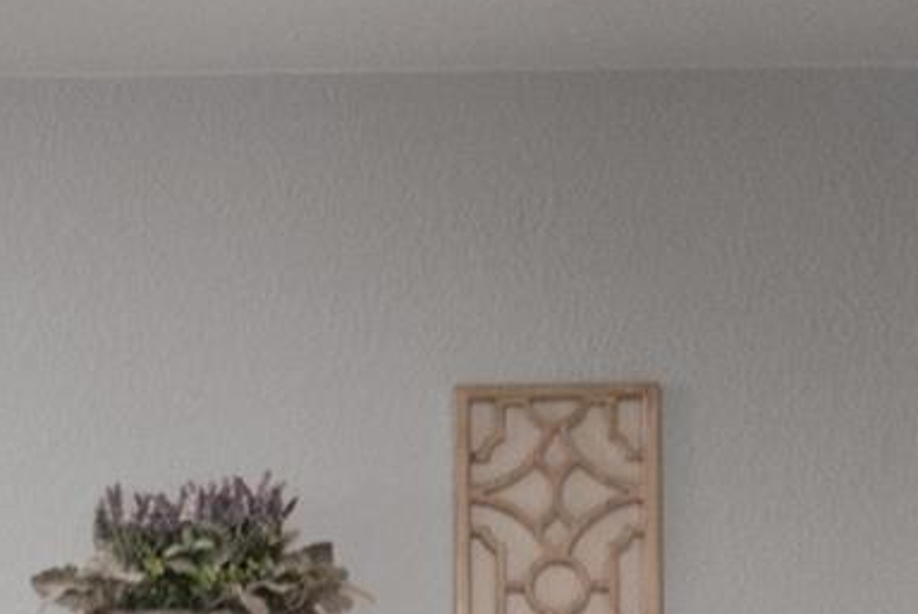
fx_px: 3829
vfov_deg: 9.0
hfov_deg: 12.4
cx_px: -767
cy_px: 827
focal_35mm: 150
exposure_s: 1/6
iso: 200
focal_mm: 24
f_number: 4.5
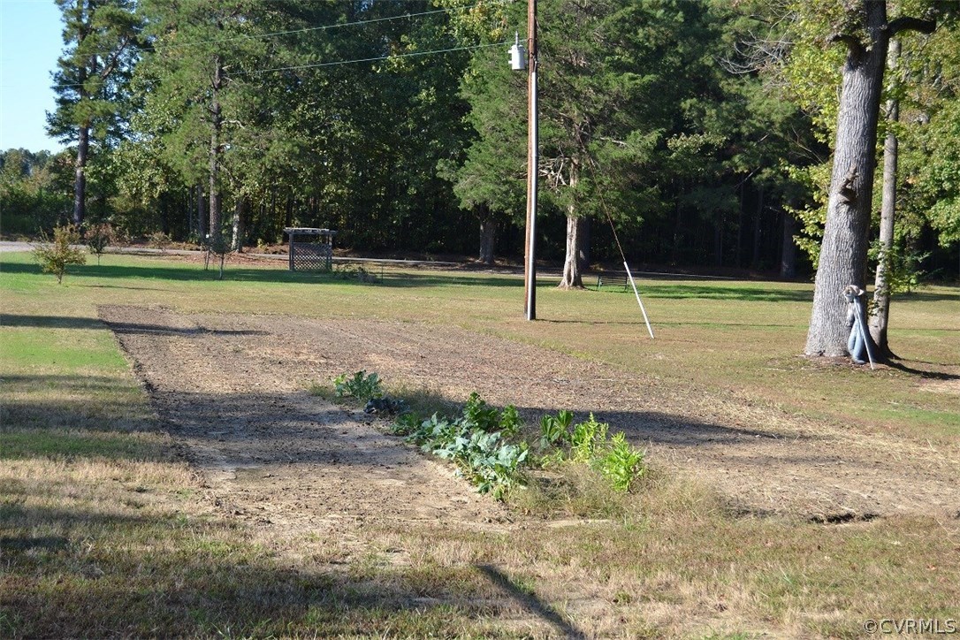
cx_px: 480
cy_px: 320
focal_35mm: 57
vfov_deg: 23.8
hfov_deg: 35.1
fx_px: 1520
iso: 100
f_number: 6.3
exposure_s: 1/160
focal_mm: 38
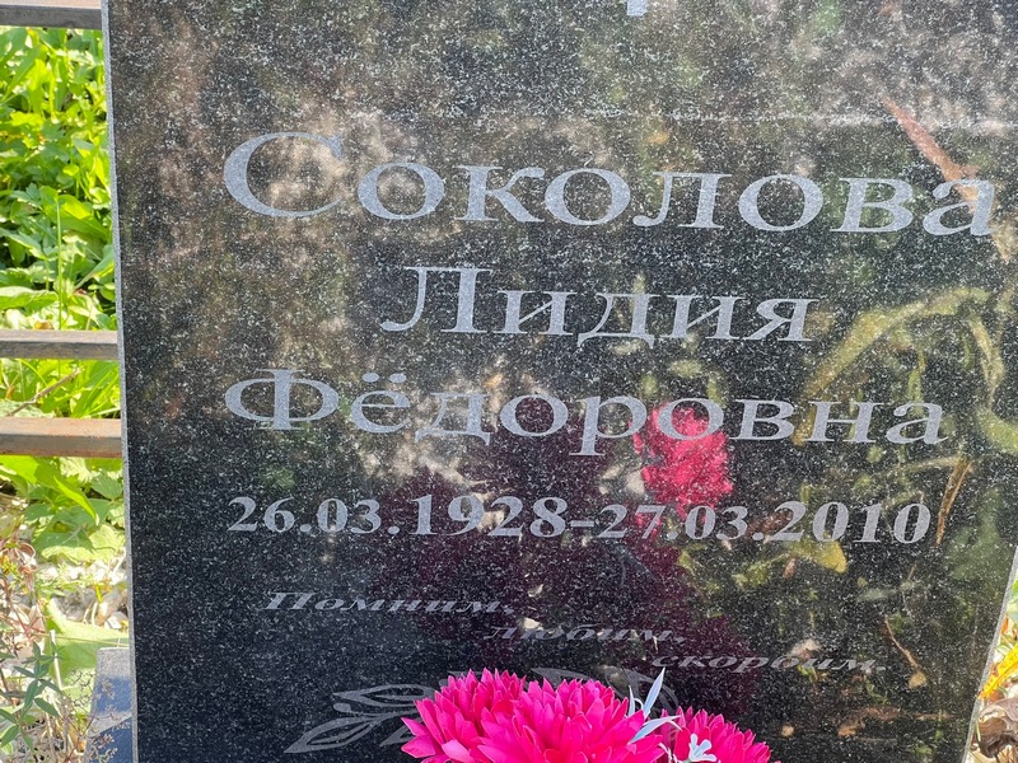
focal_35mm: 77
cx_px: 509
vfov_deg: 19.1
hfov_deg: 25.3
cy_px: 382
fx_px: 2264
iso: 64
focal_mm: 9
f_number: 2.8
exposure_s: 1/99
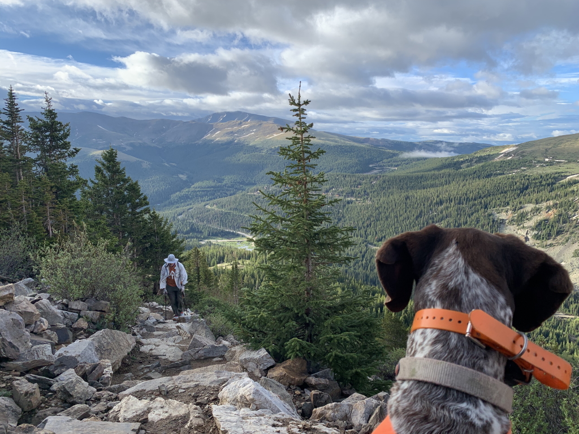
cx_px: 290
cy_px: 217
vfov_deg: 53.1
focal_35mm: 26
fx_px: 435
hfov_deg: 67.3
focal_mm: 4.25
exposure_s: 1/879
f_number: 1.8
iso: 25
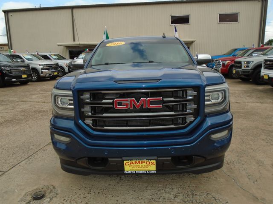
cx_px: 136
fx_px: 205
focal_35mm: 26
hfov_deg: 67.3
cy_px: 102
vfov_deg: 53.1
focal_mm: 4.6
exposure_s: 1/800
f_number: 3.2
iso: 100
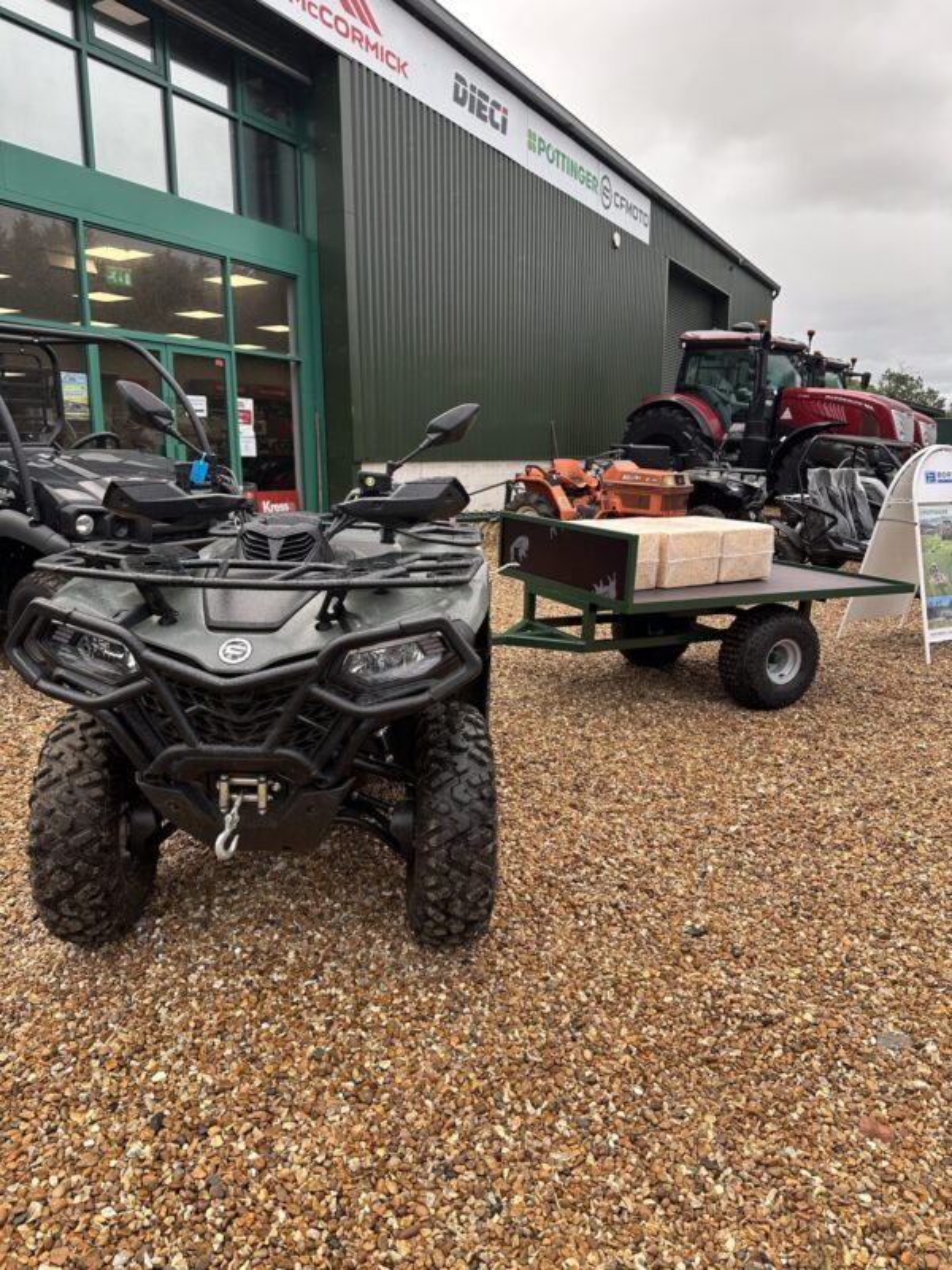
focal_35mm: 24
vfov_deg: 71.6
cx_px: 476
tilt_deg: -10.0
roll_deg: -1.3
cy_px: 635
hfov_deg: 56.8
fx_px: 880
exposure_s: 1/494
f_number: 1.78
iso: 80
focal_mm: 6.86
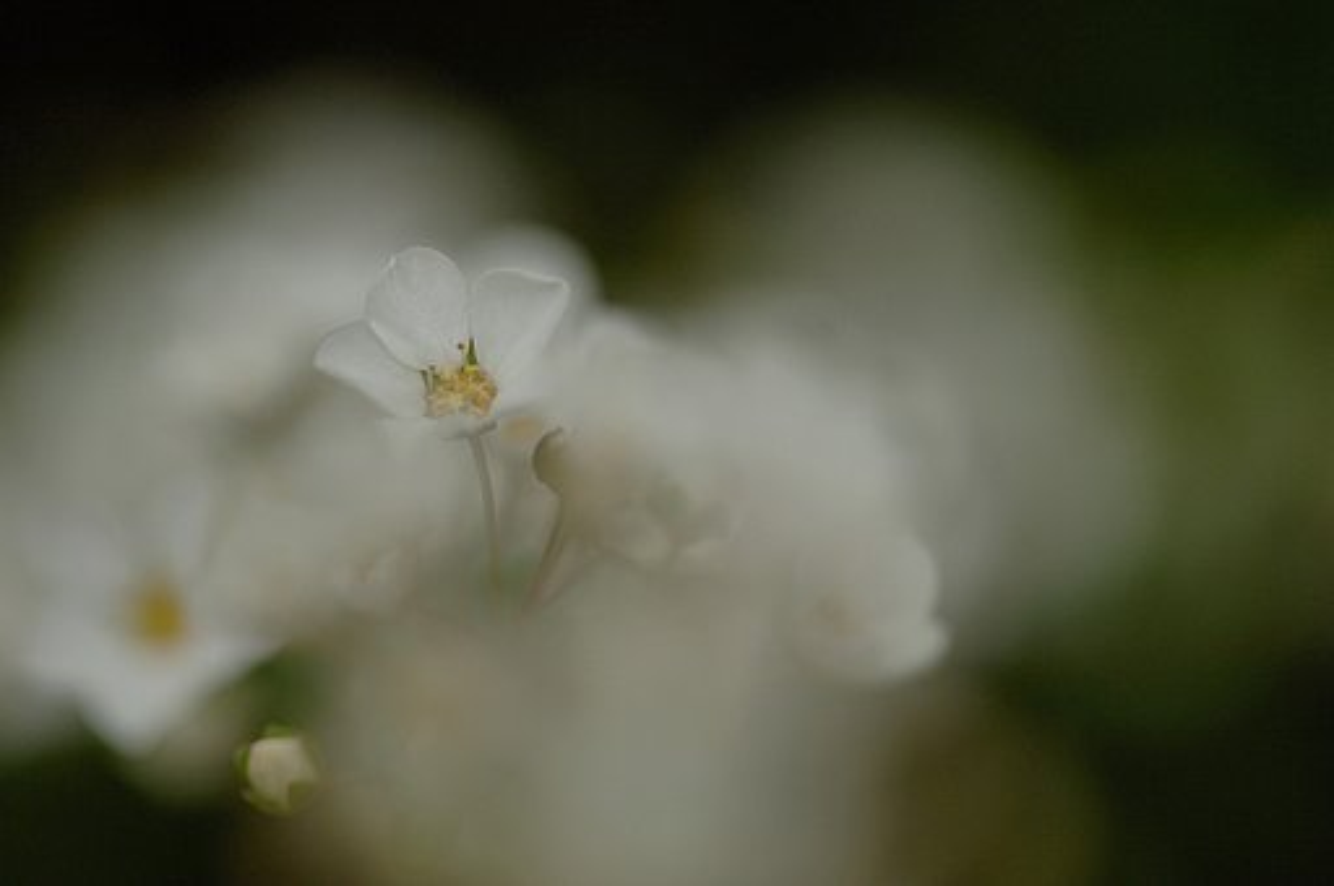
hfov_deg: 9.2
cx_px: 667
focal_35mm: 225
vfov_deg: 6.1
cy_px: 443
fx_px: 8327
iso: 200
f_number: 3.2
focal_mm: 150
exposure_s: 1/250
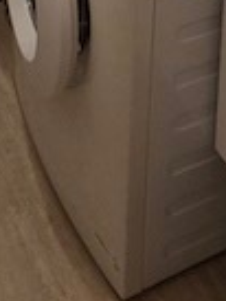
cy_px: -312
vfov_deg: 17.6
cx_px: 121
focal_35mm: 76
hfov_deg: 19.4
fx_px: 661
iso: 400
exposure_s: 1/50
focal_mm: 2.2
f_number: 2.2
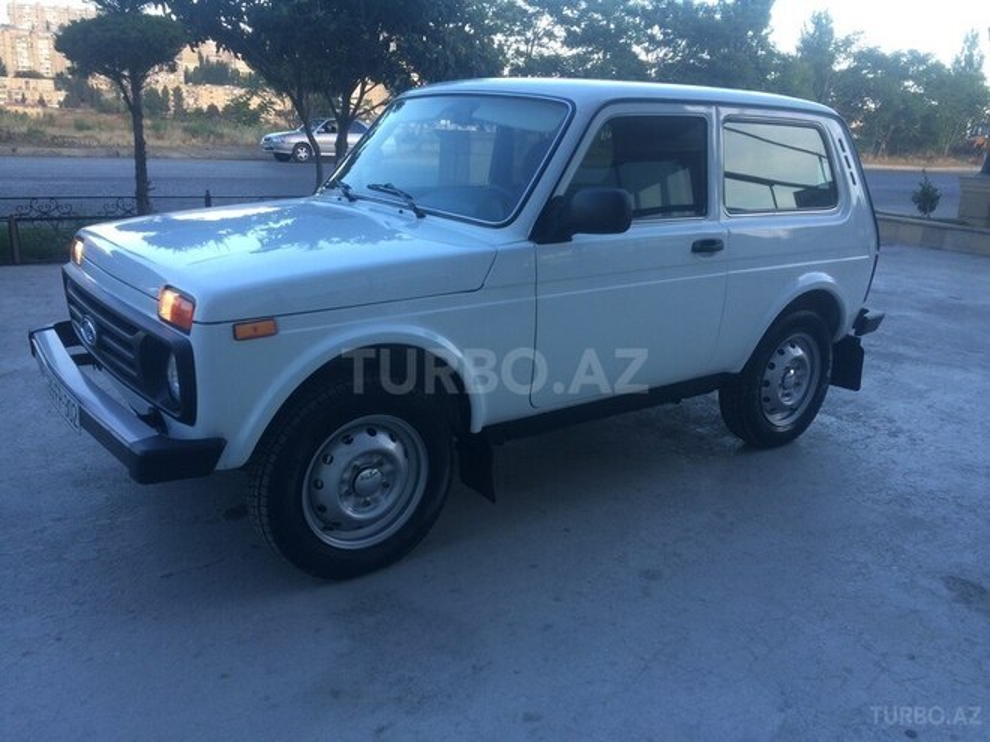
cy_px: 371
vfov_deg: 48.2
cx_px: 495
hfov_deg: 61.7
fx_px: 829
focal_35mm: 29
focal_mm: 4.15
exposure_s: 1/129
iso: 32
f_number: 2.2
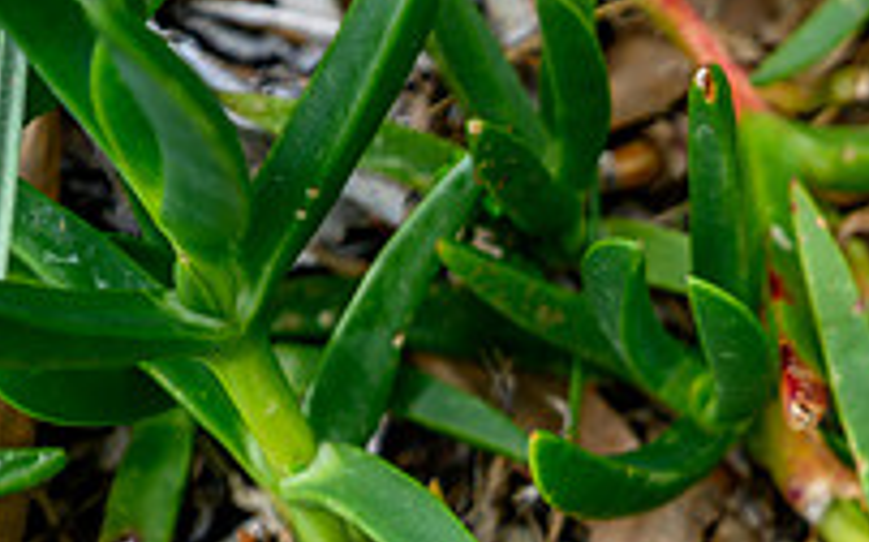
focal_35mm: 88
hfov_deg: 21.9
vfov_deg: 14.3
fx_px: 2083
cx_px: 1037
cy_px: 690
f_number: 4.5
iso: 64
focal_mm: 30
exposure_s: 1/200
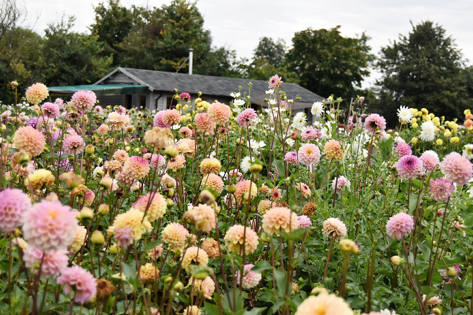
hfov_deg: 35.1
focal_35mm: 57
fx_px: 749
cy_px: 158
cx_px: 236
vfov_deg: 23.8
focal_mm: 38
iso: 1000
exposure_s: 1/1250
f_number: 4.8
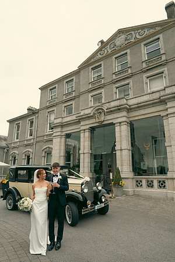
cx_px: 88
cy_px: 131
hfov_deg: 53.1
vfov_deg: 73.7
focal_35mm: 24
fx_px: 175
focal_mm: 24
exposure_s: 1/500
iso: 125
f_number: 3.5
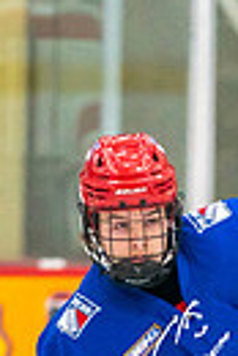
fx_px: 10285
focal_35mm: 1040
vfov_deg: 2.0
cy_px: 570
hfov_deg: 1.3
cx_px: 95
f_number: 2.8
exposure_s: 1/1000
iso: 3200
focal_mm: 200
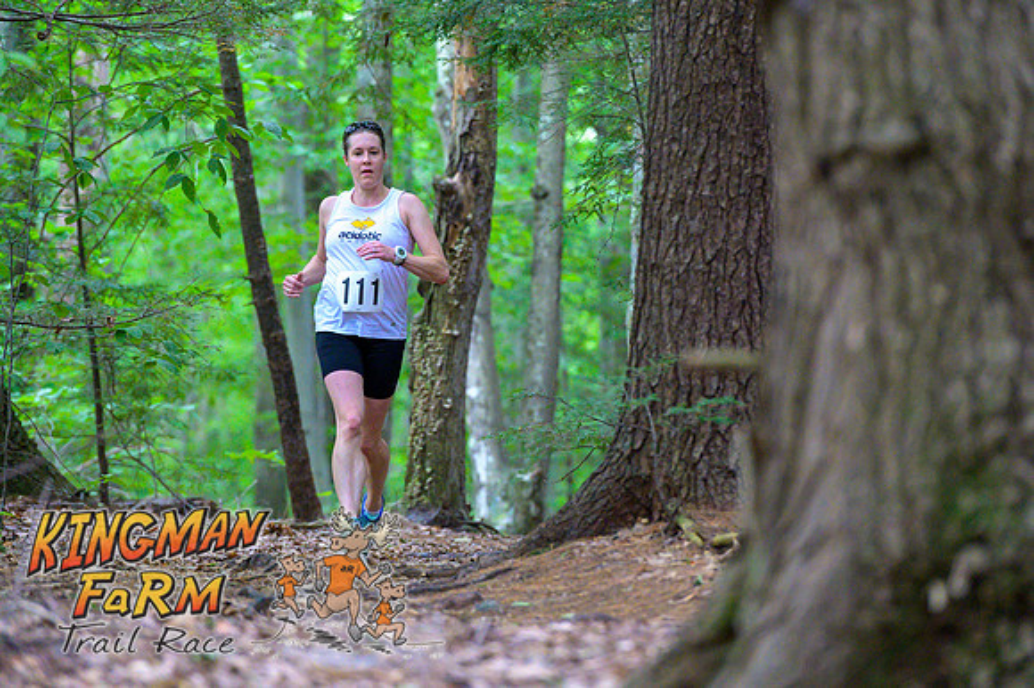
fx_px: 6186
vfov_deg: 6.4
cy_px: 317
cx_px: 504
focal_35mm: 216
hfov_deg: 9.6
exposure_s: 1/200
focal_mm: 200
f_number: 4
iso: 8000
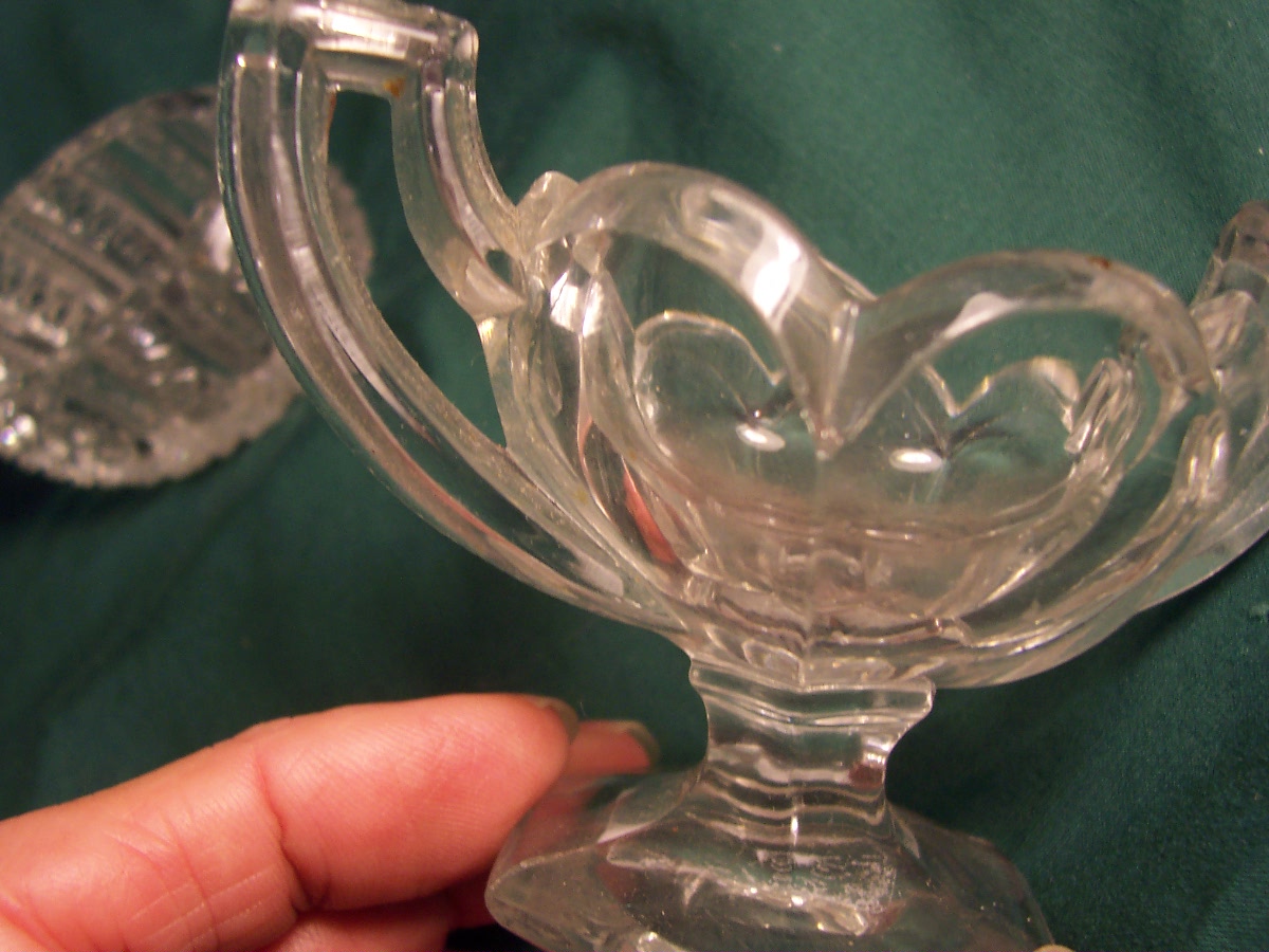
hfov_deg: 50.1
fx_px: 1356
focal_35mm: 37
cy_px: 476
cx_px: 634
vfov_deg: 38.7
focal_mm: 5.6
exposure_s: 1/60
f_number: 2.8
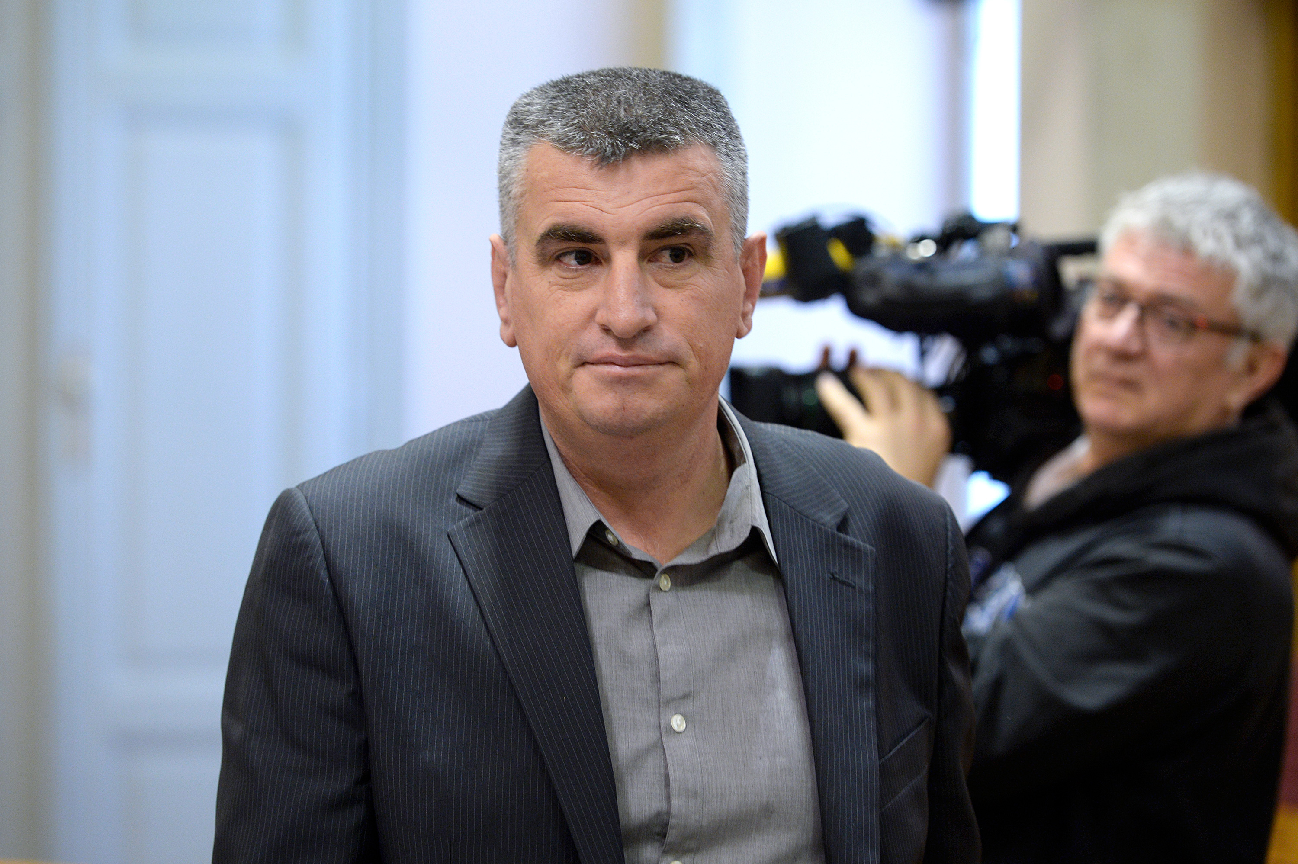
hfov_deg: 15.2
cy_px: 432
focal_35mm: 135
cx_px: 649
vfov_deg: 10.1
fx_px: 4865
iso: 2000
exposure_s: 1/250
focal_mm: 135
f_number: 3.2
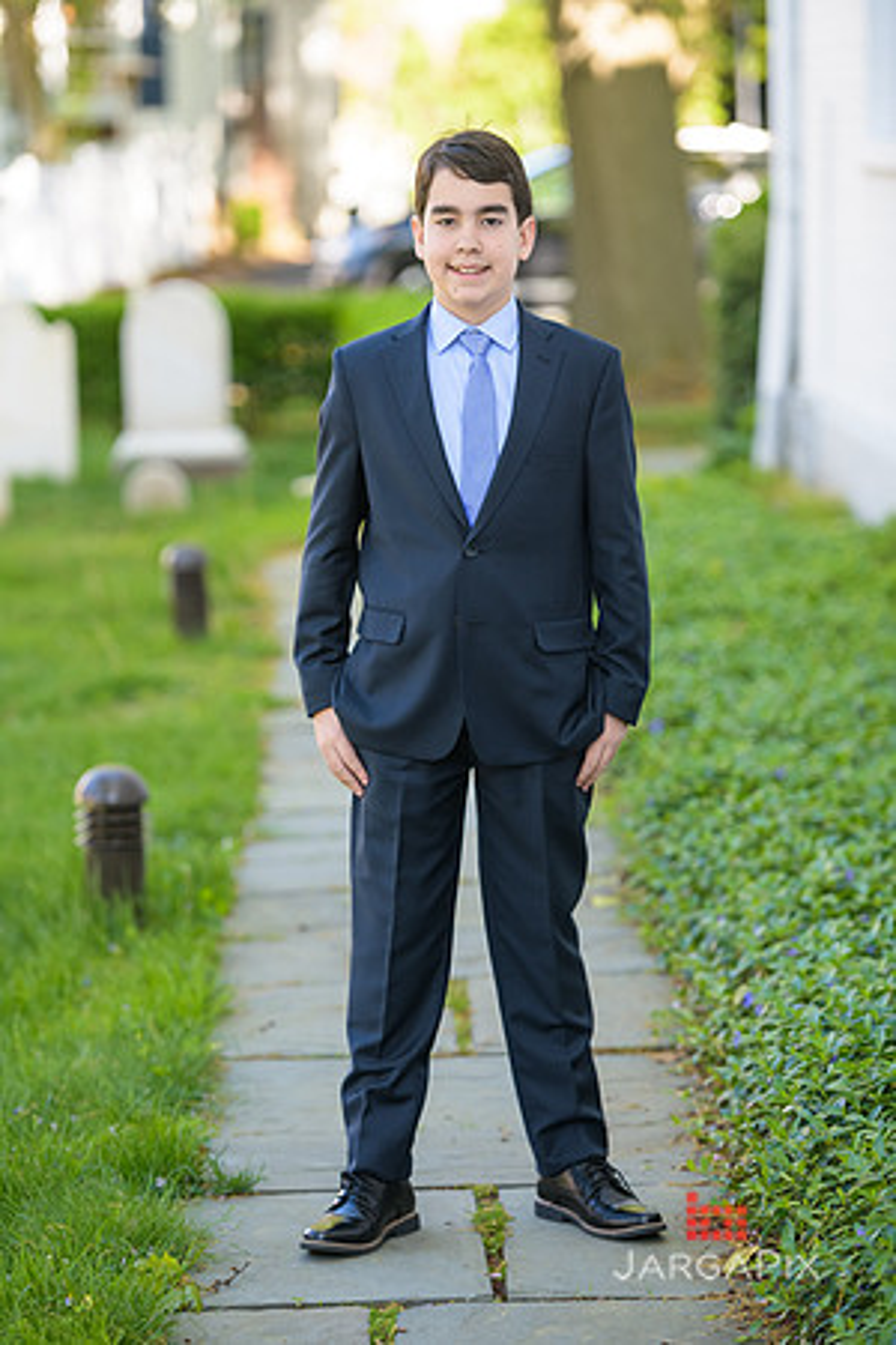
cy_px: 672
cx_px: 448
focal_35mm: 135
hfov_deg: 10.2
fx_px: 5040
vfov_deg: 15.2
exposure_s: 1/500
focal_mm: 135
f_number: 3.2
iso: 400
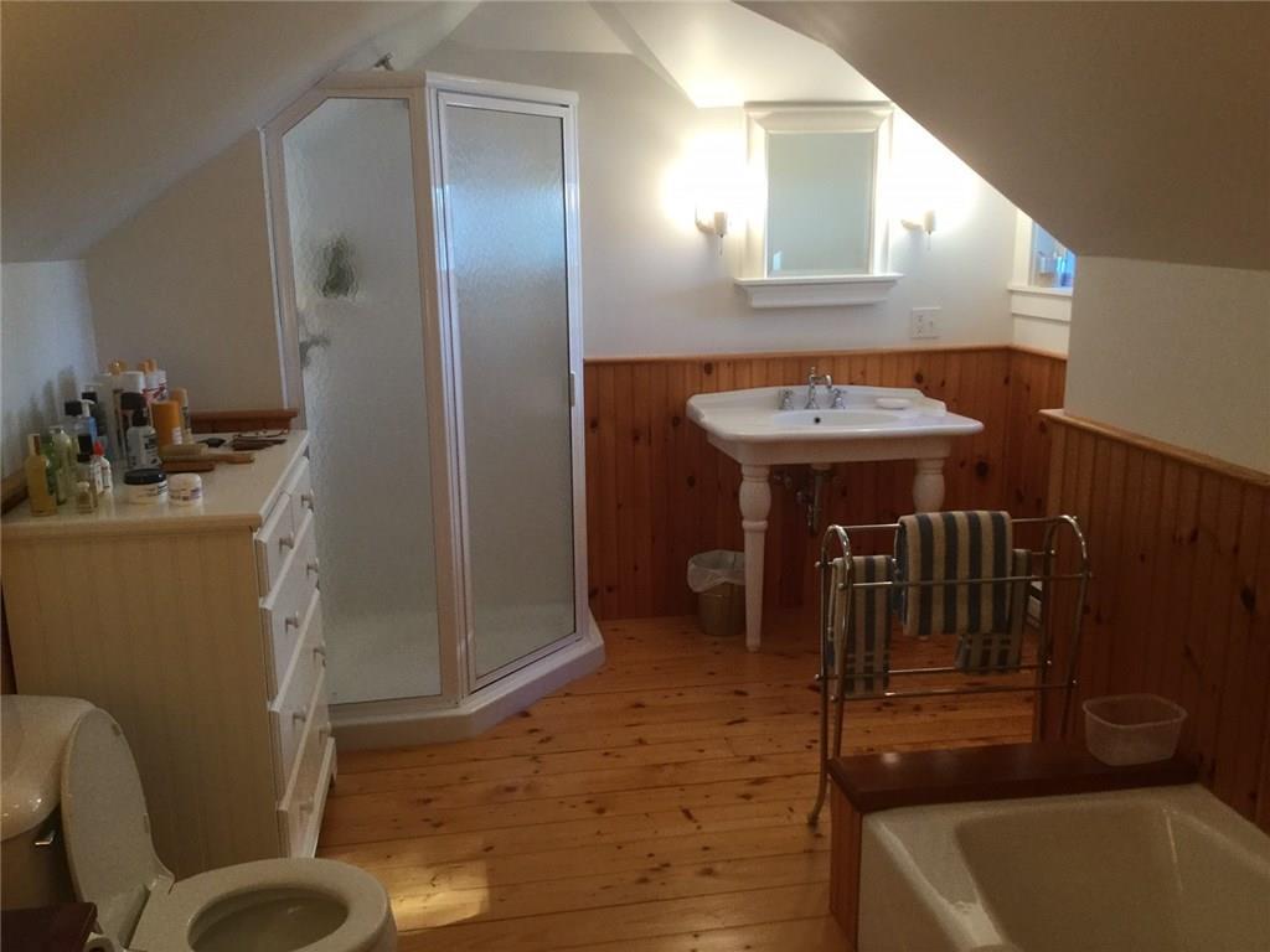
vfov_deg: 45.4
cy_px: 476
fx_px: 1137
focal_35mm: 31
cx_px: 635
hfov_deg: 58.4
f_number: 2.4
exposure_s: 1/30
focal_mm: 3.3
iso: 50
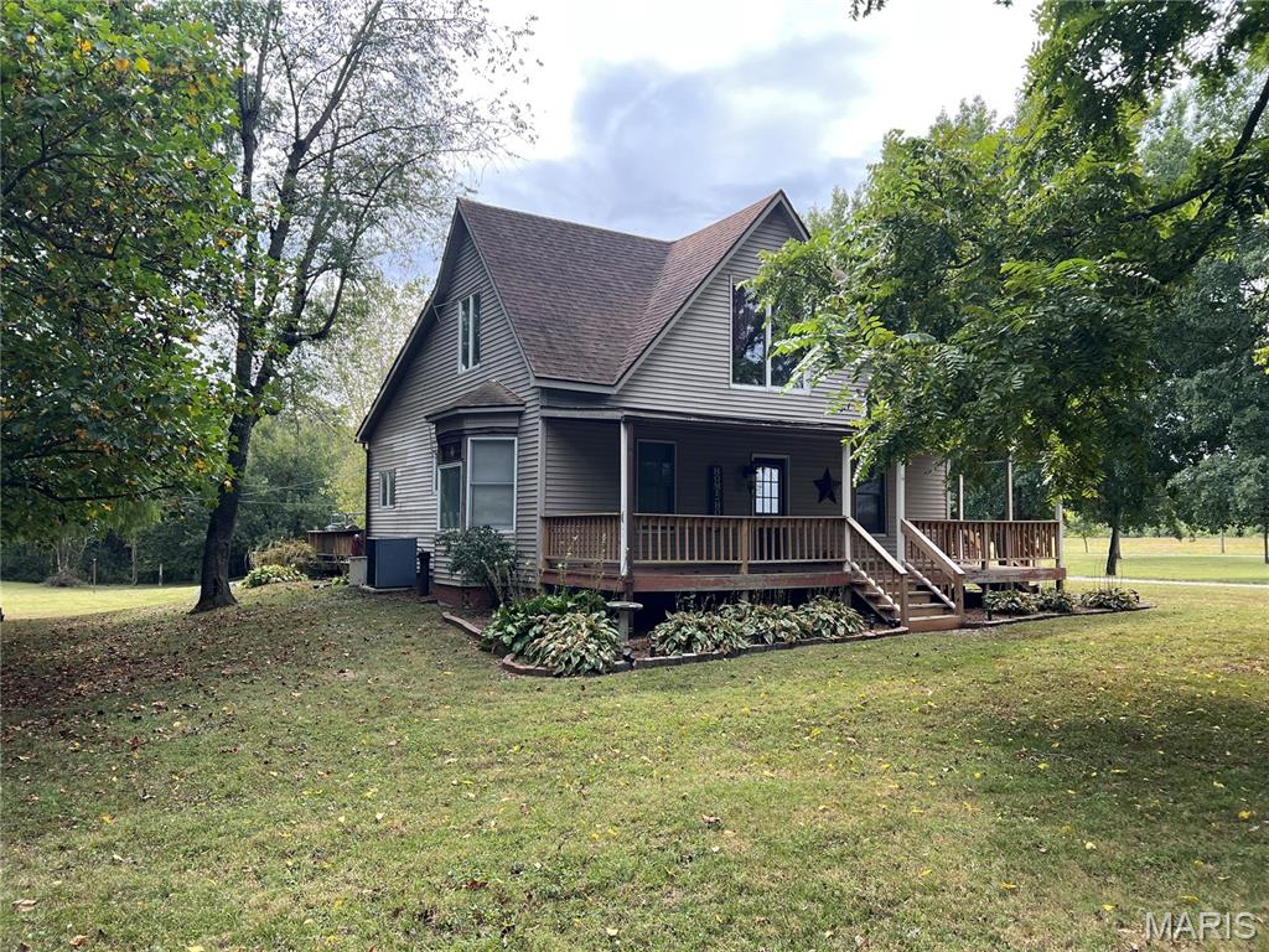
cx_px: 634
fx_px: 953
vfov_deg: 53.1
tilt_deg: +5.3
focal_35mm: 26
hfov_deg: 67.3
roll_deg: -1.1
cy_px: 476
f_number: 1.5
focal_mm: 5.7
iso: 50
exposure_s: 1/1058
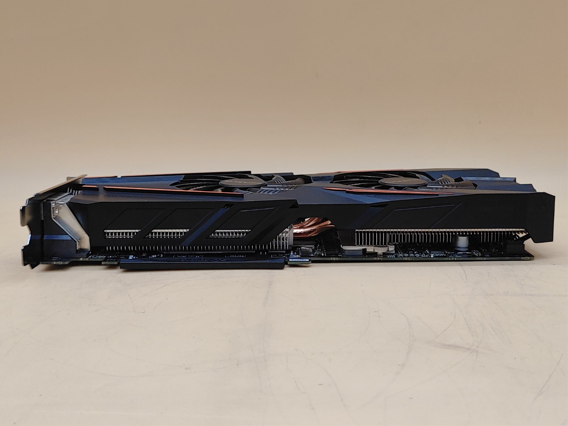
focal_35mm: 41
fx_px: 673
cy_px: 213
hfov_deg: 45.8
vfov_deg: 35.1
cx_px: 284
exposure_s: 1/157
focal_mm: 4.36
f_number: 1.8
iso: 50
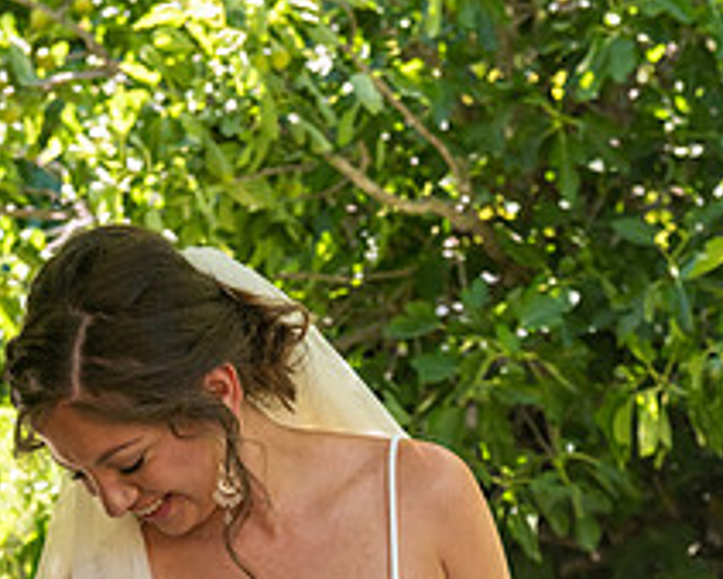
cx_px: 373
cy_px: 685
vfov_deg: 12.6
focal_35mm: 120
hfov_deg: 16.0
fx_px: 2569
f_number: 5
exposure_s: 1/500
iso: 640
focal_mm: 60
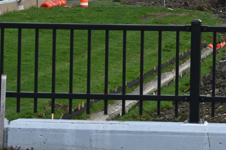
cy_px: -74
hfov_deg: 10.2
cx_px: 275
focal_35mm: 198
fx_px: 1242
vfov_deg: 6.8
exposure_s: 1/320
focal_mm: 53
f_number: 6.3
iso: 100
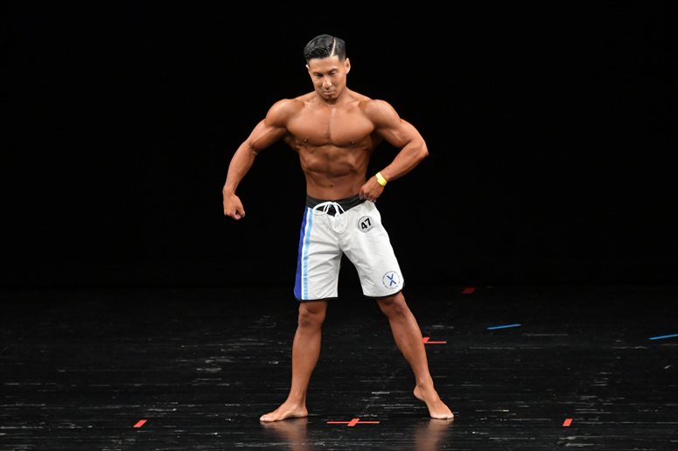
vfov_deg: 4.6
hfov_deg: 6.9
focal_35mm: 300
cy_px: 226
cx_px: 339
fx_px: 5647
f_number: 5.6
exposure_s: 1/400
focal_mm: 200
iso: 3200
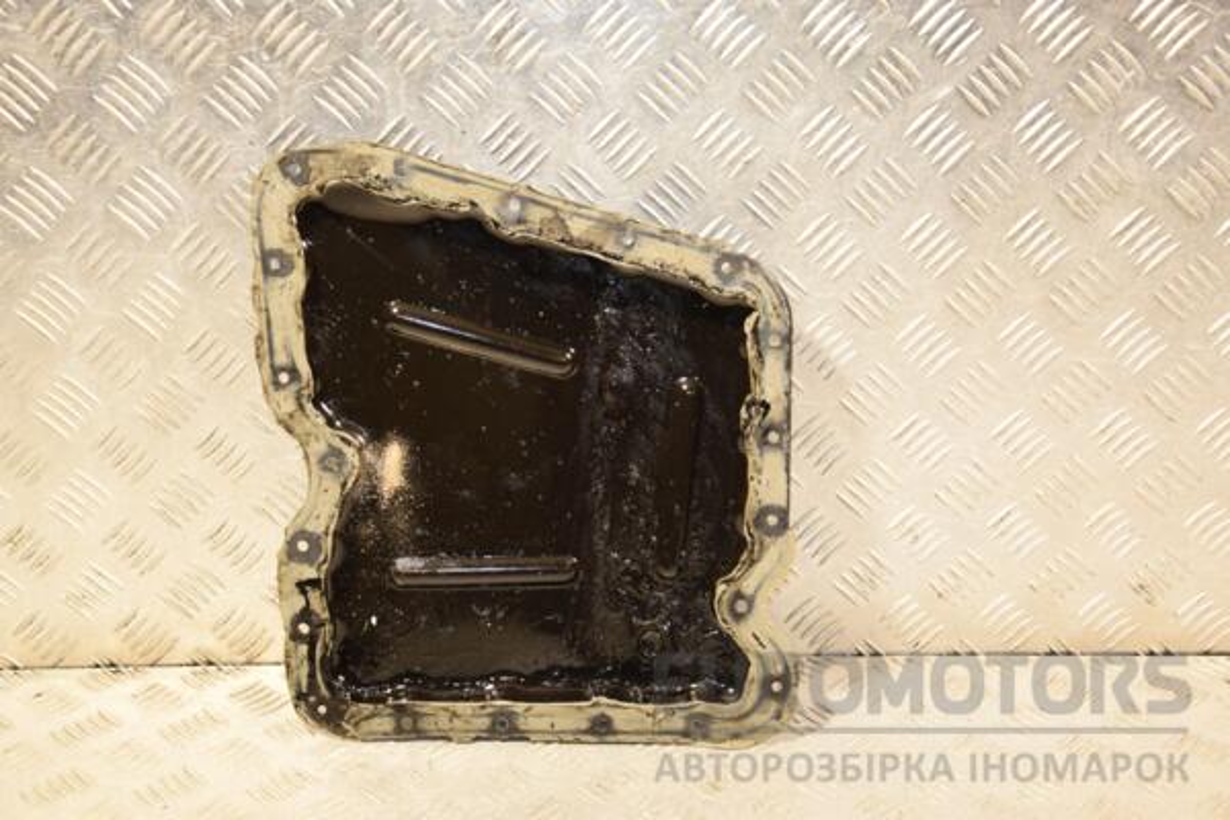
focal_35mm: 57
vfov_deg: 23.8
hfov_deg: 35.1
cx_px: 615
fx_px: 1947
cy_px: 410
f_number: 5
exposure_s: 1/125
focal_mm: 38
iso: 800
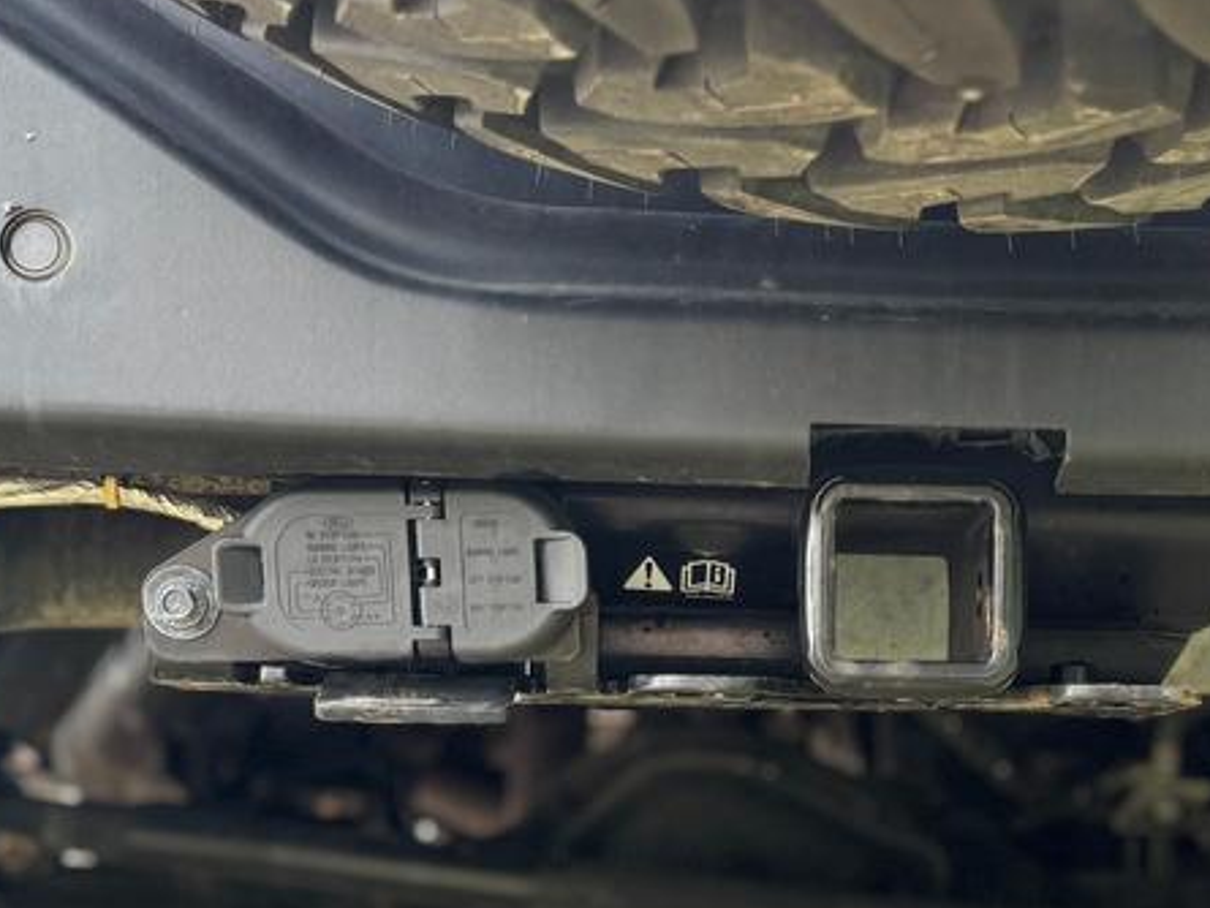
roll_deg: -0.4
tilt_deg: -4.1
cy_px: 845
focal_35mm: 69
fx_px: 2413
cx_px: 876
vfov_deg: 20.8
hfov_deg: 27.8
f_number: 1.78
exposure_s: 1/121
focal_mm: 6.76
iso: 80
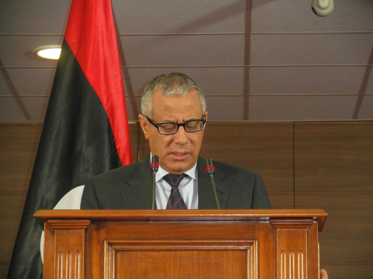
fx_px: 1918
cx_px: 186
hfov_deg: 11.1
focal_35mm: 178
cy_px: 140
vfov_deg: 8.3
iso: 640
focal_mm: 28.9
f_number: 4.4
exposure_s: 1/60
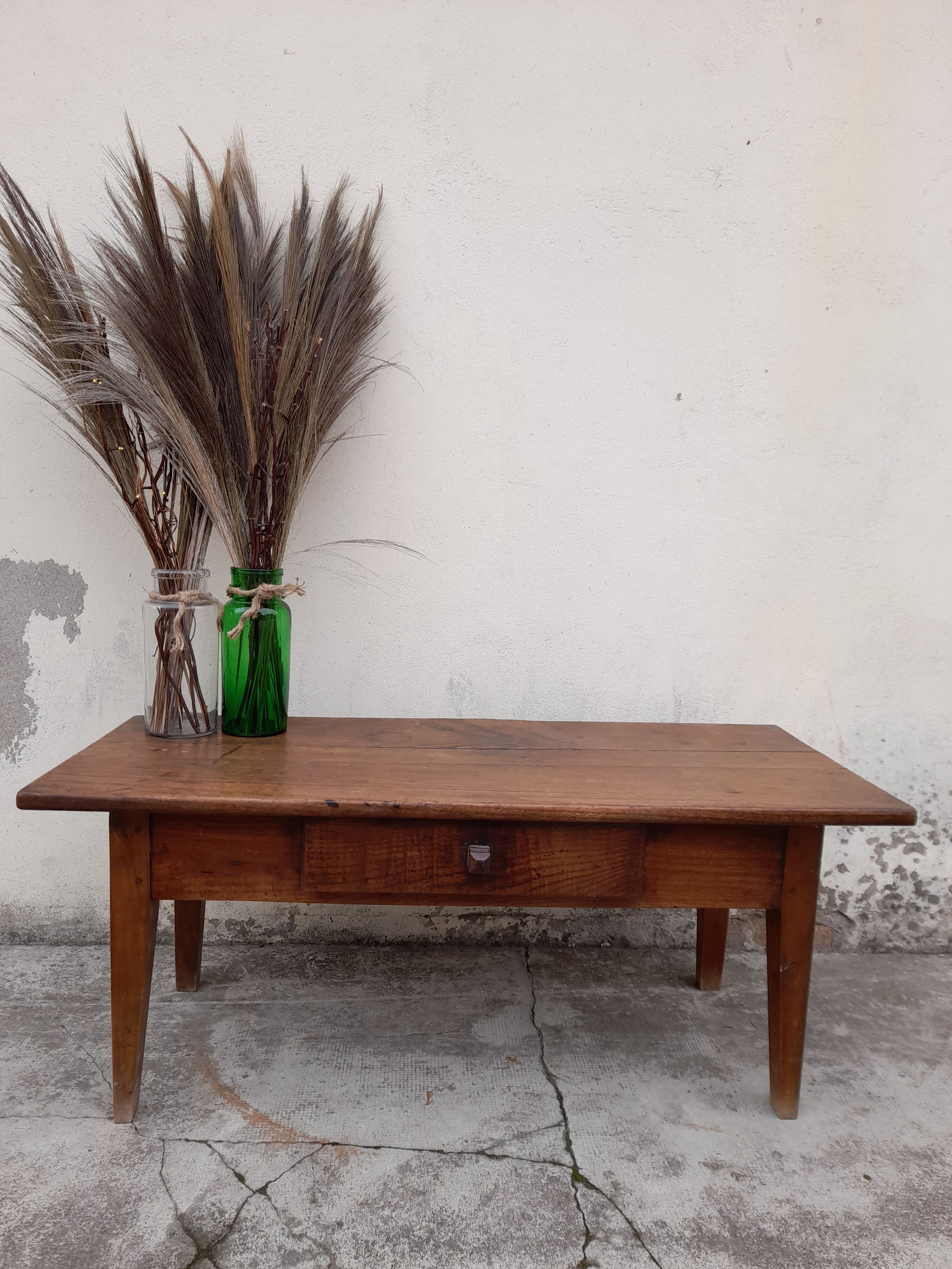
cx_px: 476
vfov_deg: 69.4
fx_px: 917
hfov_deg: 54.9
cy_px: 634
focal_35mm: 25
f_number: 2
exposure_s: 1/129
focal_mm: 4.6
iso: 20
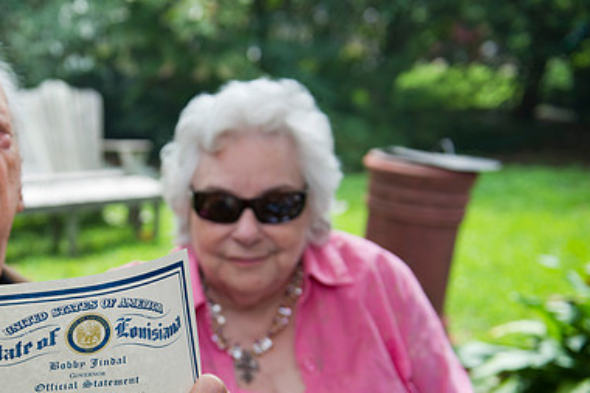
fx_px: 950
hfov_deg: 33.8
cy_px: 295
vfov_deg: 23.1
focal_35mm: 58
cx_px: 144
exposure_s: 1/320
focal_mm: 38
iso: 200
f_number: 3.5
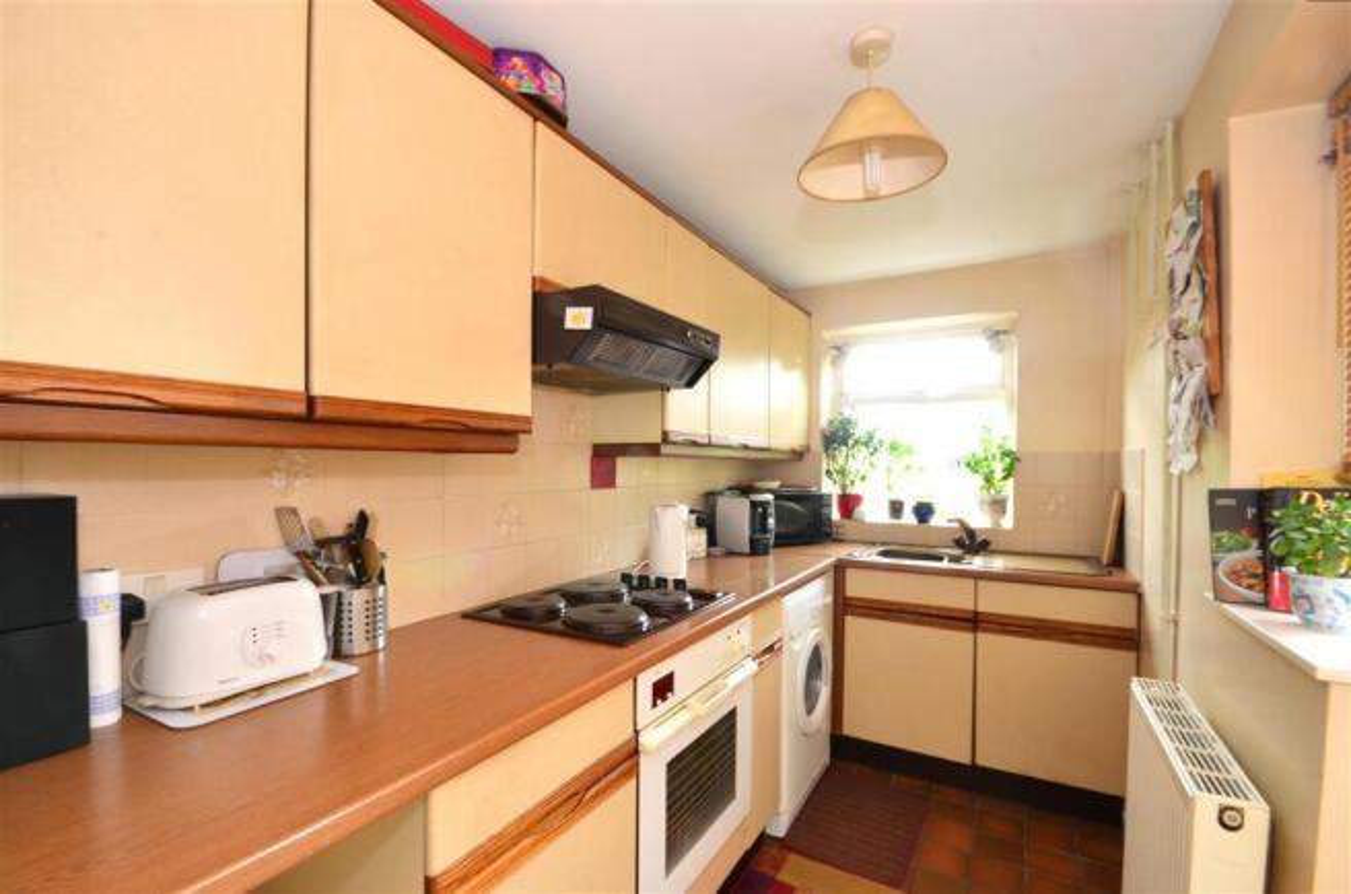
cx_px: 676
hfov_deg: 100.5
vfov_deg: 77.0
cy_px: 447
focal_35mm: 15
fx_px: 562
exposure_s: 1.3
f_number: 11
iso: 200
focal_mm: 10
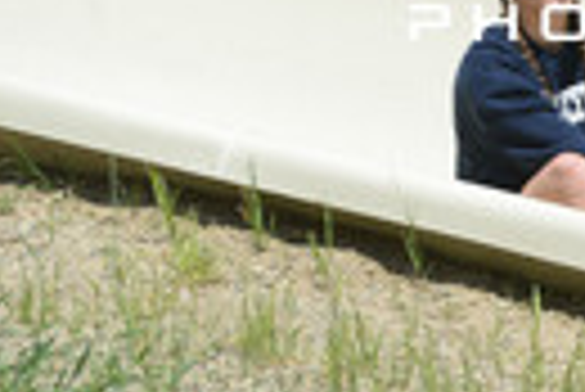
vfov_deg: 2.3
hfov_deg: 3.4
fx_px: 9728
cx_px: 882
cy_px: 318
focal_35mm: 598
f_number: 6.3
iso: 200
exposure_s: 1/640
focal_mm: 195
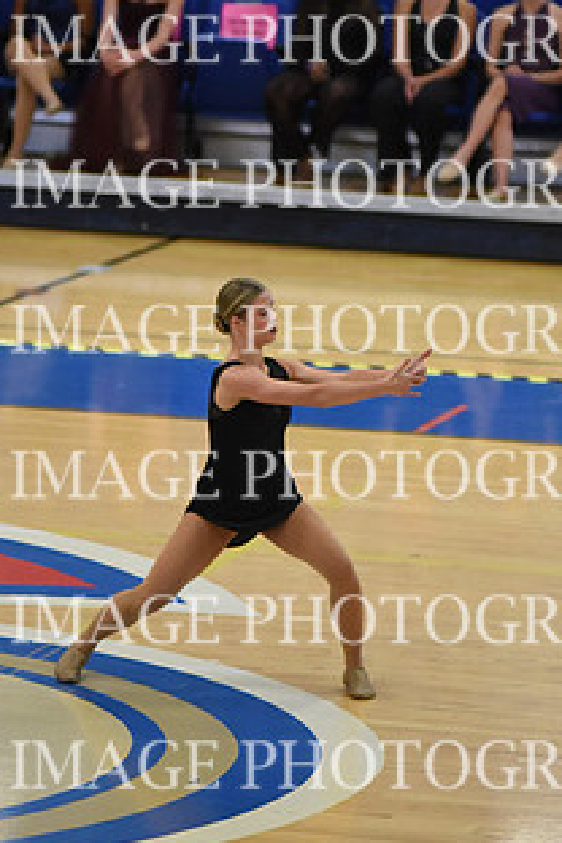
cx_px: 223
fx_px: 8710
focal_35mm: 372
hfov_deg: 3.7
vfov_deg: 5.5
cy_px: 257
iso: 8000
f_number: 2.8
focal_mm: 200
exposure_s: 1/1000
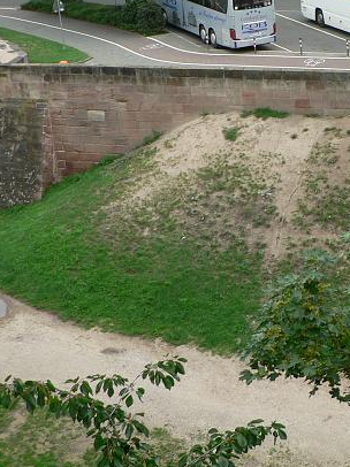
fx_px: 958
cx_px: 382
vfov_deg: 27.3
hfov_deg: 19.8
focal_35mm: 71
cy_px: 173
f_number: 2.8
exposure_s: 1/160
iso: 80
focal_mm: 6
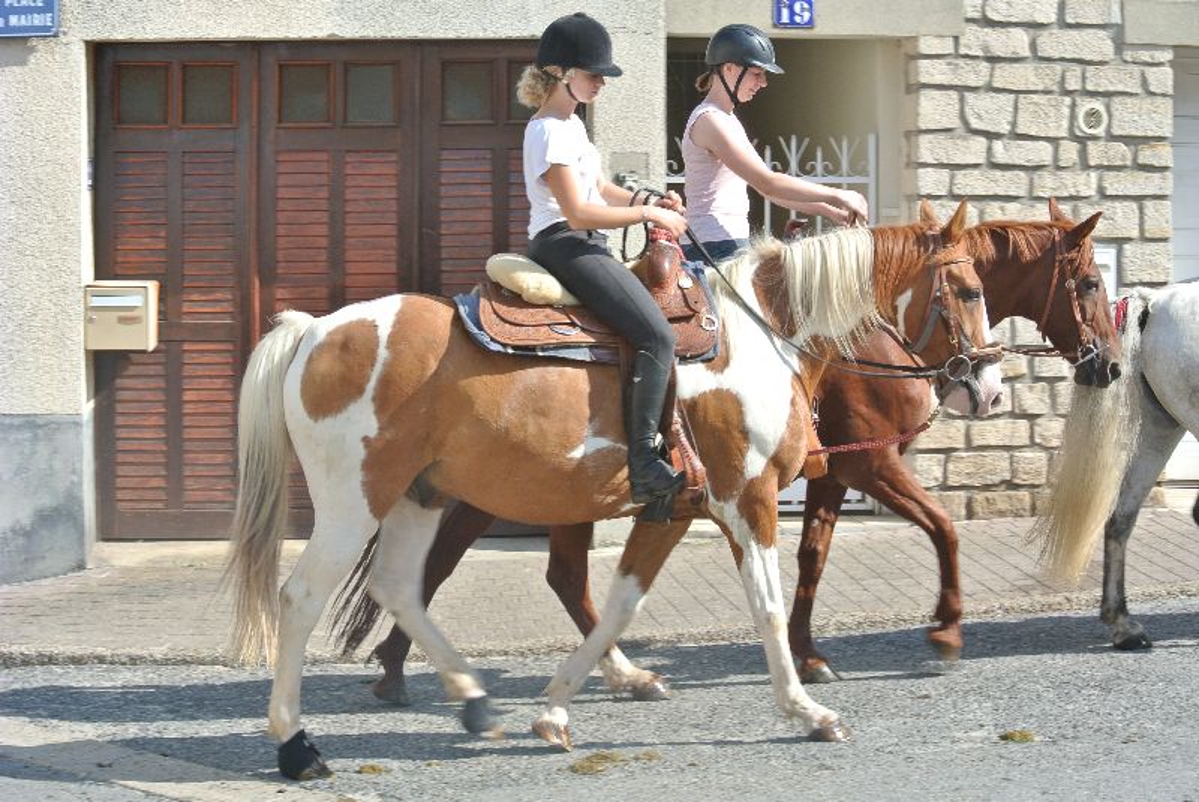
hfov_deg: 25.0
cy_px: 401
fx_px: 2700
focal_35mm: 81
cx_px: 600
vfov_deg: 16.9
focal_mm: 30
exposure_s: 1/100
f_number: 8
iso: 100
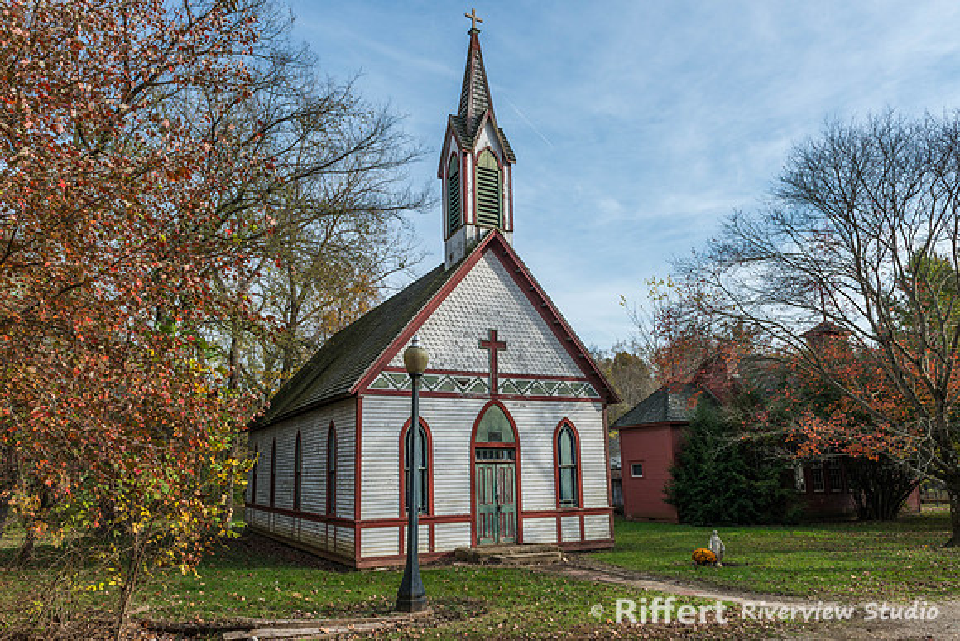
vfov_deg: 51.5
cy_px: 320
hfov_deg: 71.7
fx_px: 664
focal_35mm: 25
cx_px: 480
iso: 400
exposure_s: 1/800
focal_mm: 24
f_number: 8
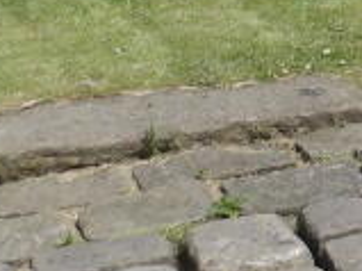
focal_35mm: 155
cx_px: 658
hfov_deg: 11.8
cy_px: -305
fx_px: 1620
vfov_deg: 8.9
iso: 100
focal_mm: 4.3
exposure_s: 1/660
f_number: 4.1
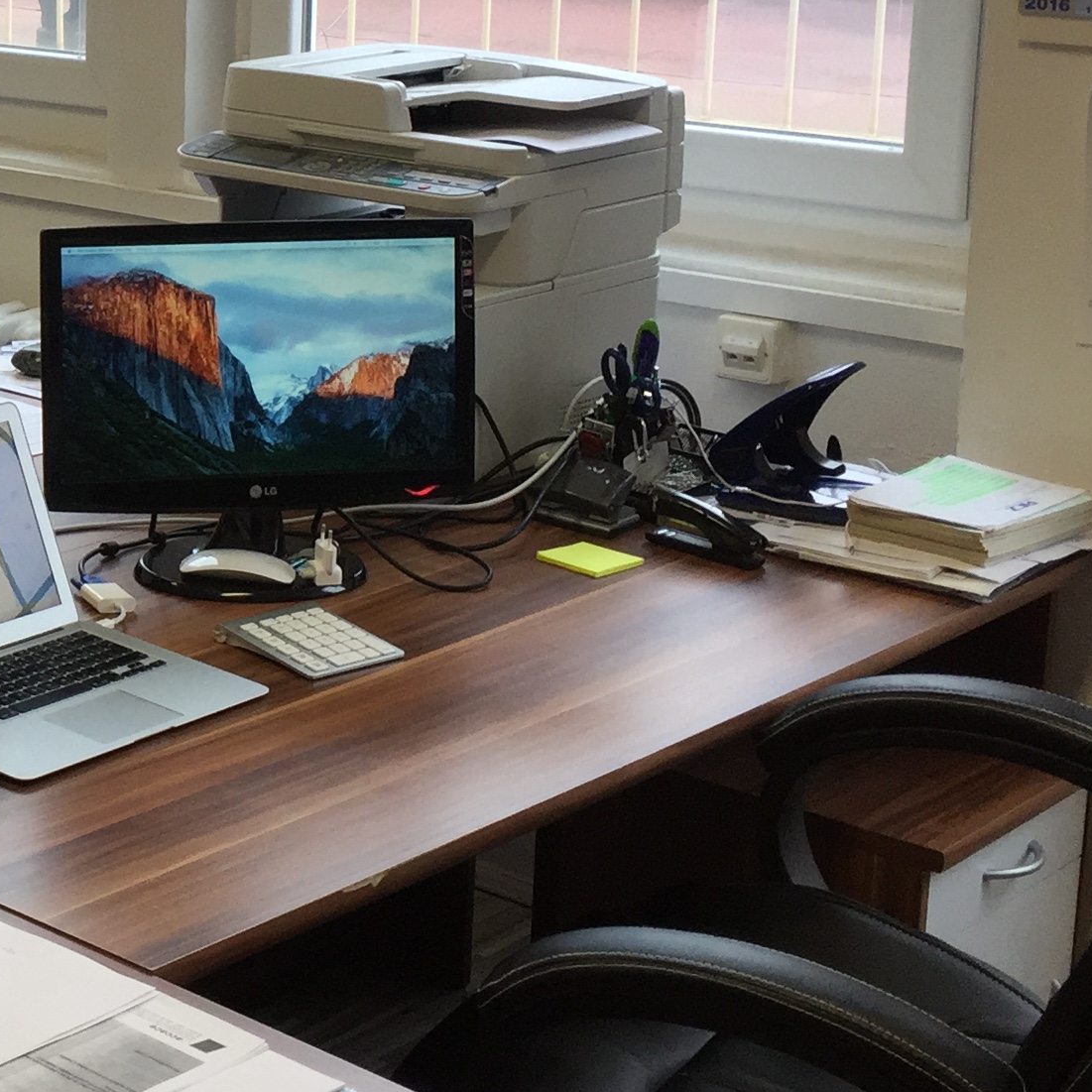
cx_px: -198
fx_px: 2712
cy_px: 244
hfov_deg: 21.3
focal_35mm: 76
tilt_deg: -10.8
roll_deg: -0.8
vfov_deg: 22.5
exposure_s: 1/100
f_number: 2.2
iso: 50
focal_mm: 4.15
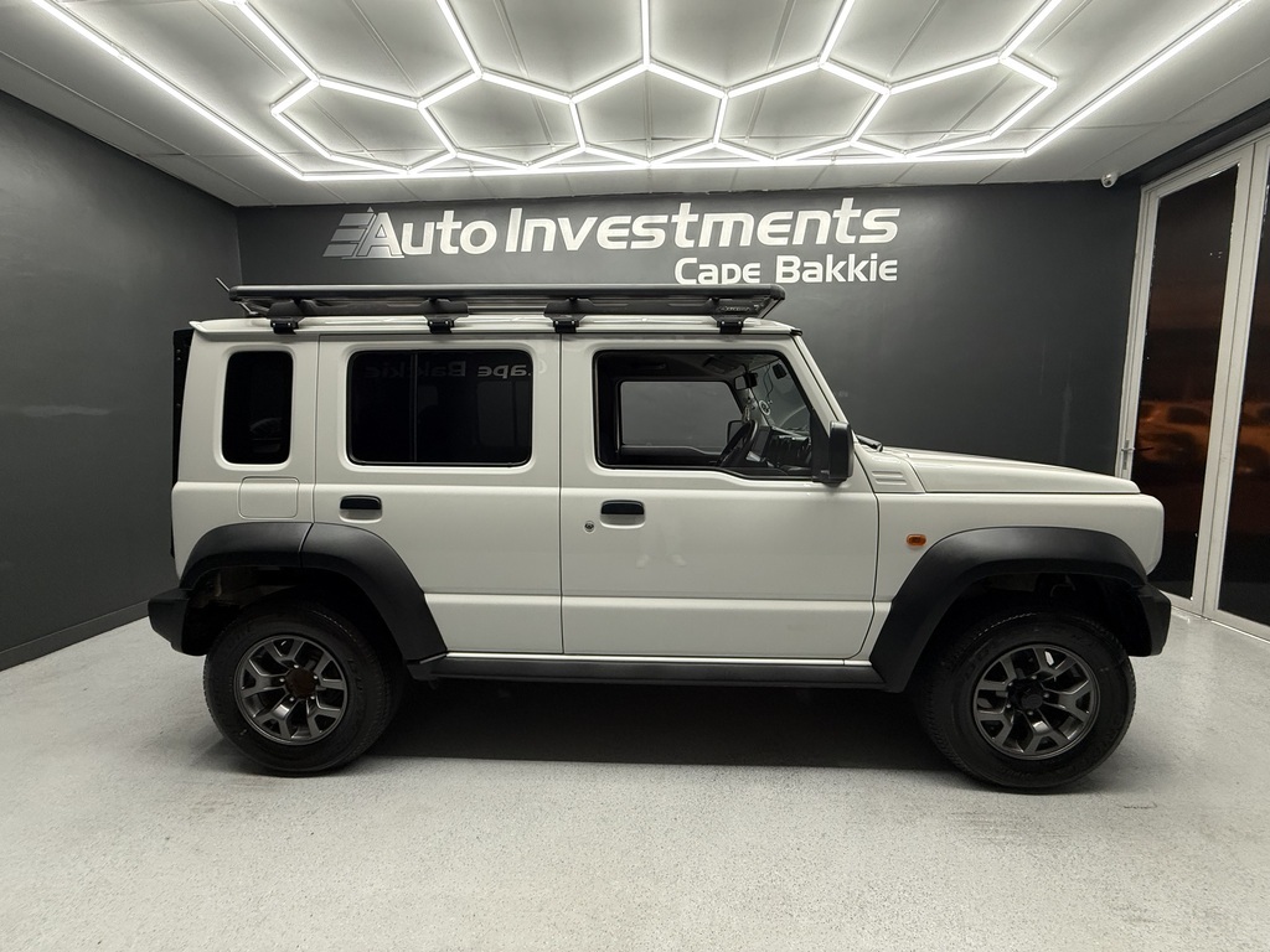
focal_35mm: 14
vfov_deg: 85.7
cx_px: 635
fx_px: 514
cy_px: 476
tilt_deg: -6.6
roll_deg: +1.0
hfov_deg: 102.1
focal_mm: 2.22
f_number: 2.2
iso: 250
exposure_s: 1/100
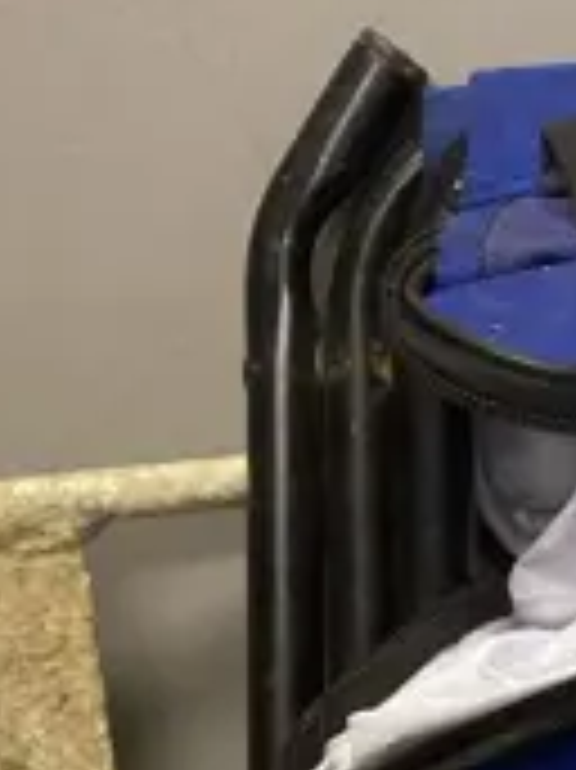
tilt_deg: -32.3
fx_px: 3732
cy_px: 1779
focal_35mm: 168
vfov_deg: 10.4
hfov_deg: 8.6
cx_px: 873
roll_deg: -1.2
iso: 64
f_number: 1.8
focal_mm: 3.99
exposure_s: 1/50
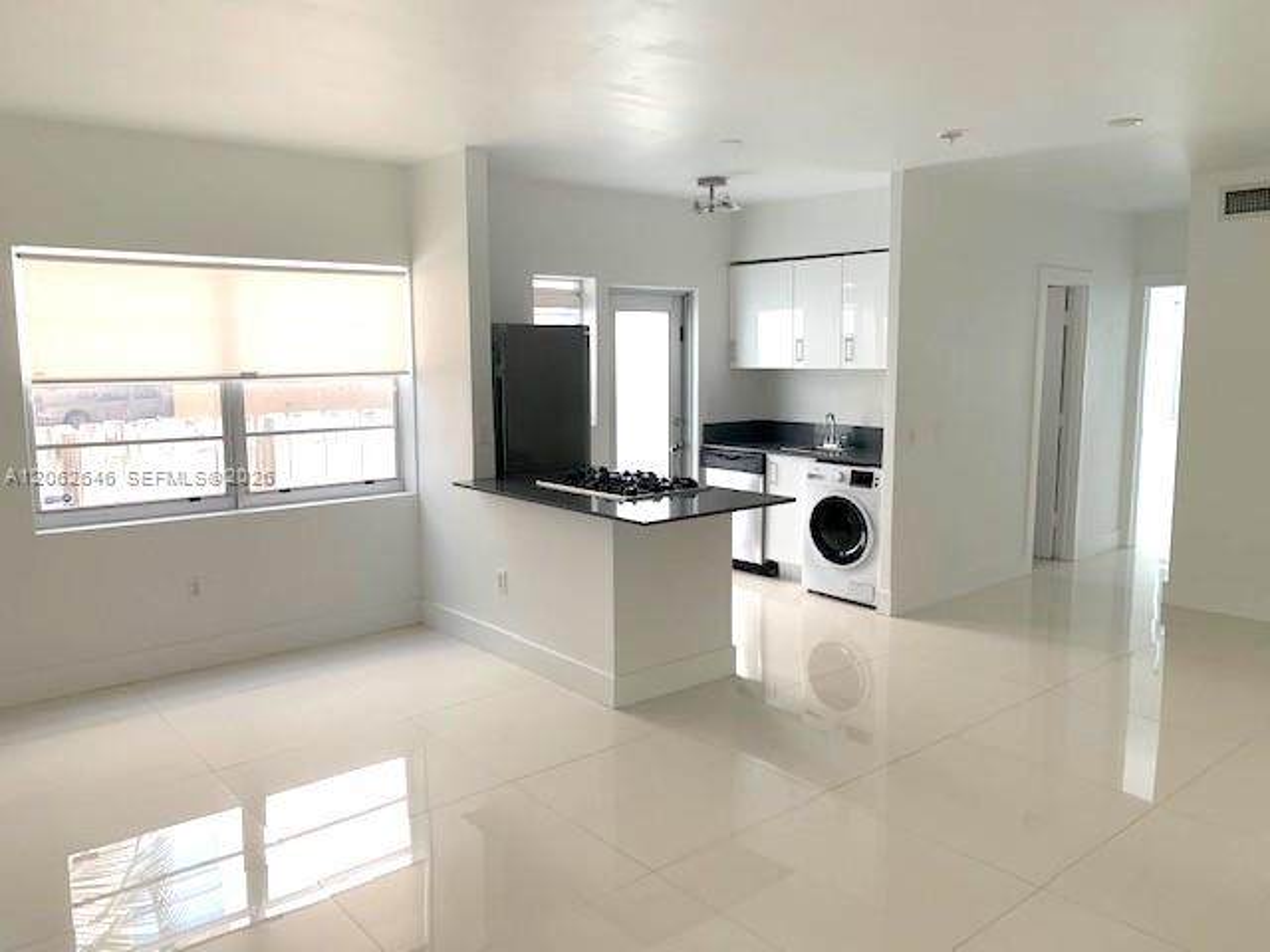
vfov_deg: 53.1
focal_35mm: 26
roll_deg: +0.5
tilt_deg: -4.7
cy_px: 476
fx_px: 954
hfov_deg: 67.3
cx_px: 635
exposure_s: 1/121
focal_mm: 4.25
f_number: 1.8
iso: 50
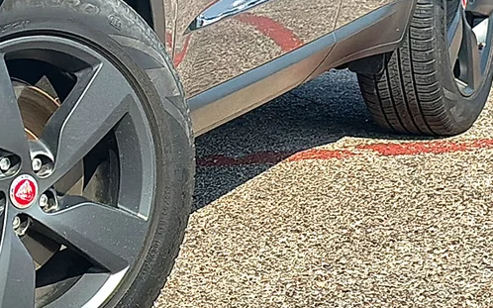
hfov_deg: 14.0
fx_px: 2001
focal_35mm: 149
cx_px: 150
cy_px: 184
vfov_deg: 8.8
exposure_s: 1/3497
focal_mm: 6.86
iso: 80
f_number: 1.78
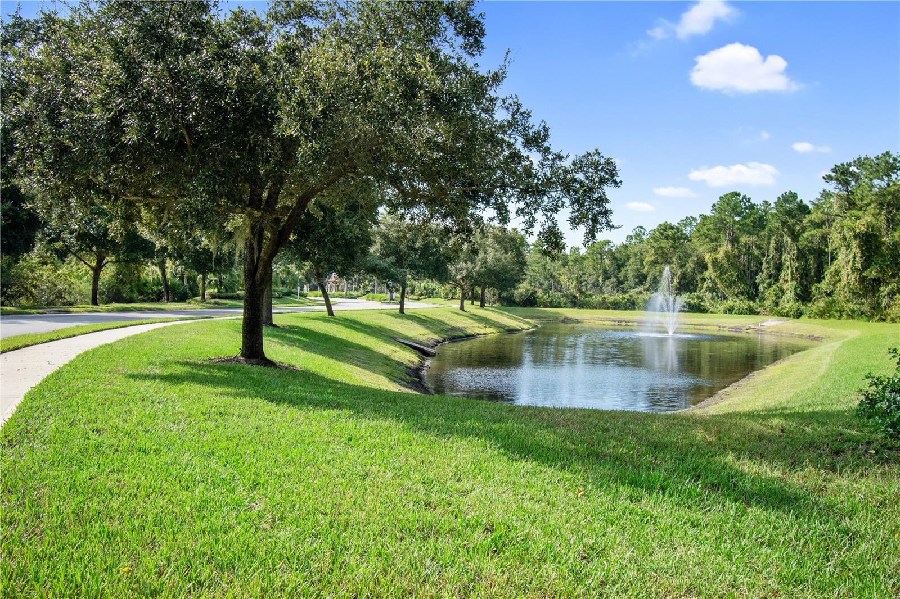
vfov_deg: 43.6
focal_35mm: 30
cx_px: 450
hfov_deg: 61.9
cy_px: 300
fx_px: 750
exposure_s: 1/800
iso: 800
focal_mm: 20
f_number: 5.6
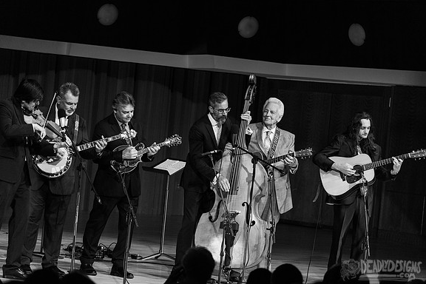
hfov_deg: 13.6
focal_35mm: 151
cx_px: 214
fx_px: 1787
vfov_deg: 9.1
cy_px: 142
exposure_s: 1/250
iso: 2500
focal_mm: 150
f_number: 5
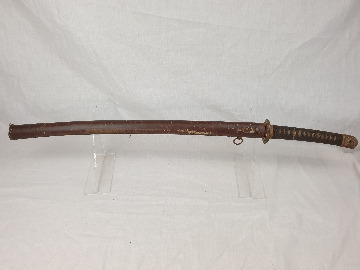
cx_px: 180
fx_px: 270
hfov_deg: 67.3
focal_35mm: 26
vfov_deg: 53.1
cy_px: 135
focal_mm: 4.3
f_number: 2.4
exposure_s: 1/100
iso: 80
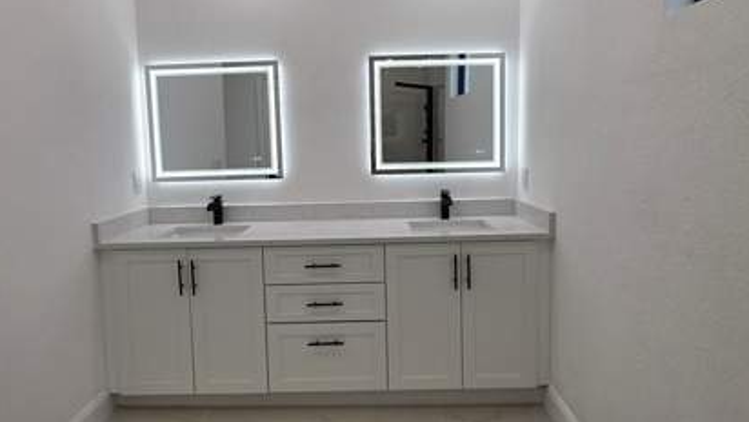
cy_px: 167
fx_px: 437
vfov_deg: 51.2
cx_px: 360
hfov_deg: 81.1
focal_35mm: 22
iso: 40
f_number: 1.9
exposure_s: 1/120
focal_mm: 2.2
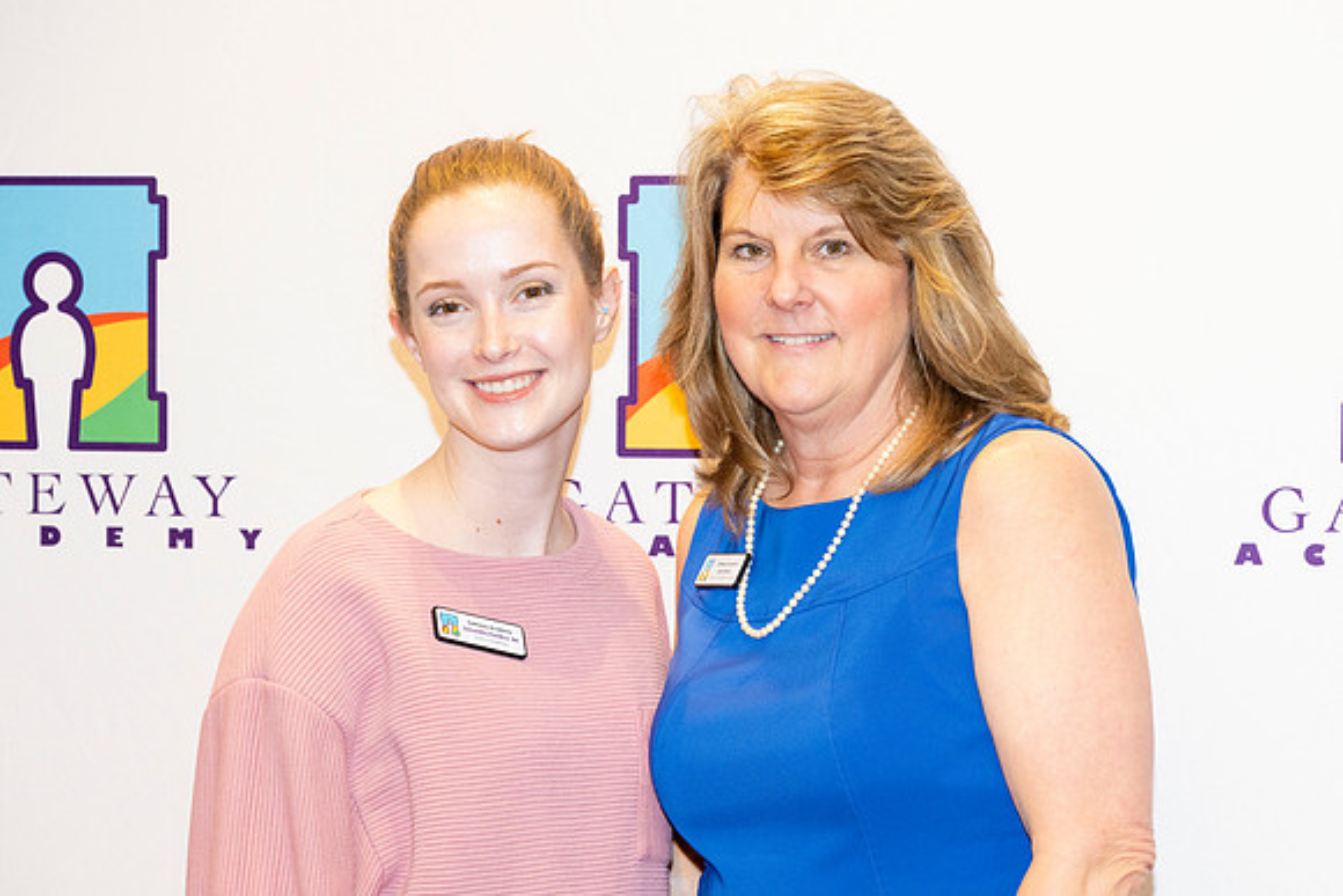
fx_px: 4617
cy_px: 537
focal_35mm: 124
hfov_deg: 16.5
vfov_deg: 11.1
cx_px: 745
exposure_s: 1/100
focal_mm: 101
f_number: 5.6
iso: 1000
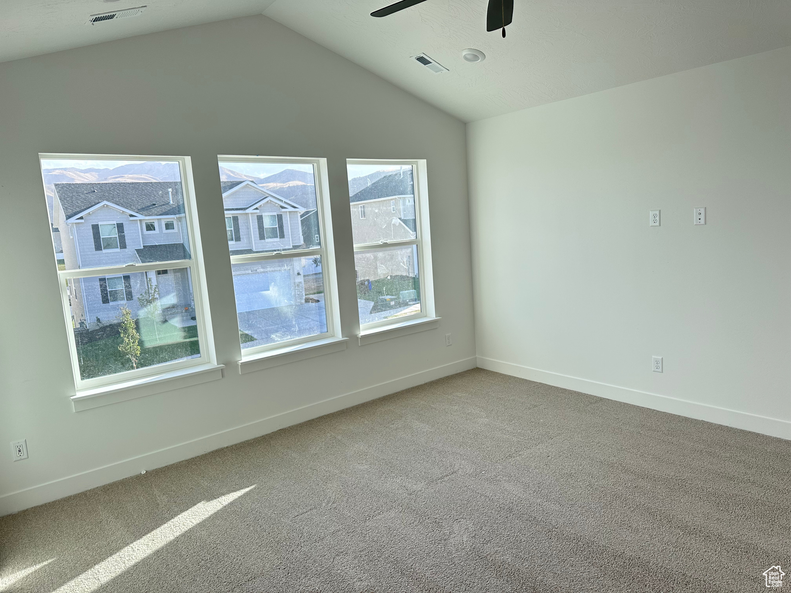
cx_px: 396
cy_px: 296
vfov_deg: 56.8
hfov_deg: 71.6
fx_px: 548
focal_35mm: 24
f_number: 1.78
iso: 80
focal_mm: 6.86
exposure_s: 1/458
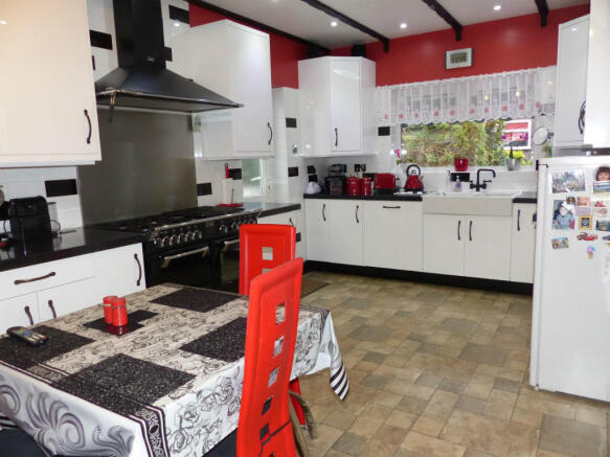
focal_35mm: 25
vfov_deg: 54.9
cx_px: 305
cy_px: 228
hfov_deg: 69.4
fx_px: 440
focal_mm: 4.5
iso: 400
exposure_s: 1/60
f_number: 2.8
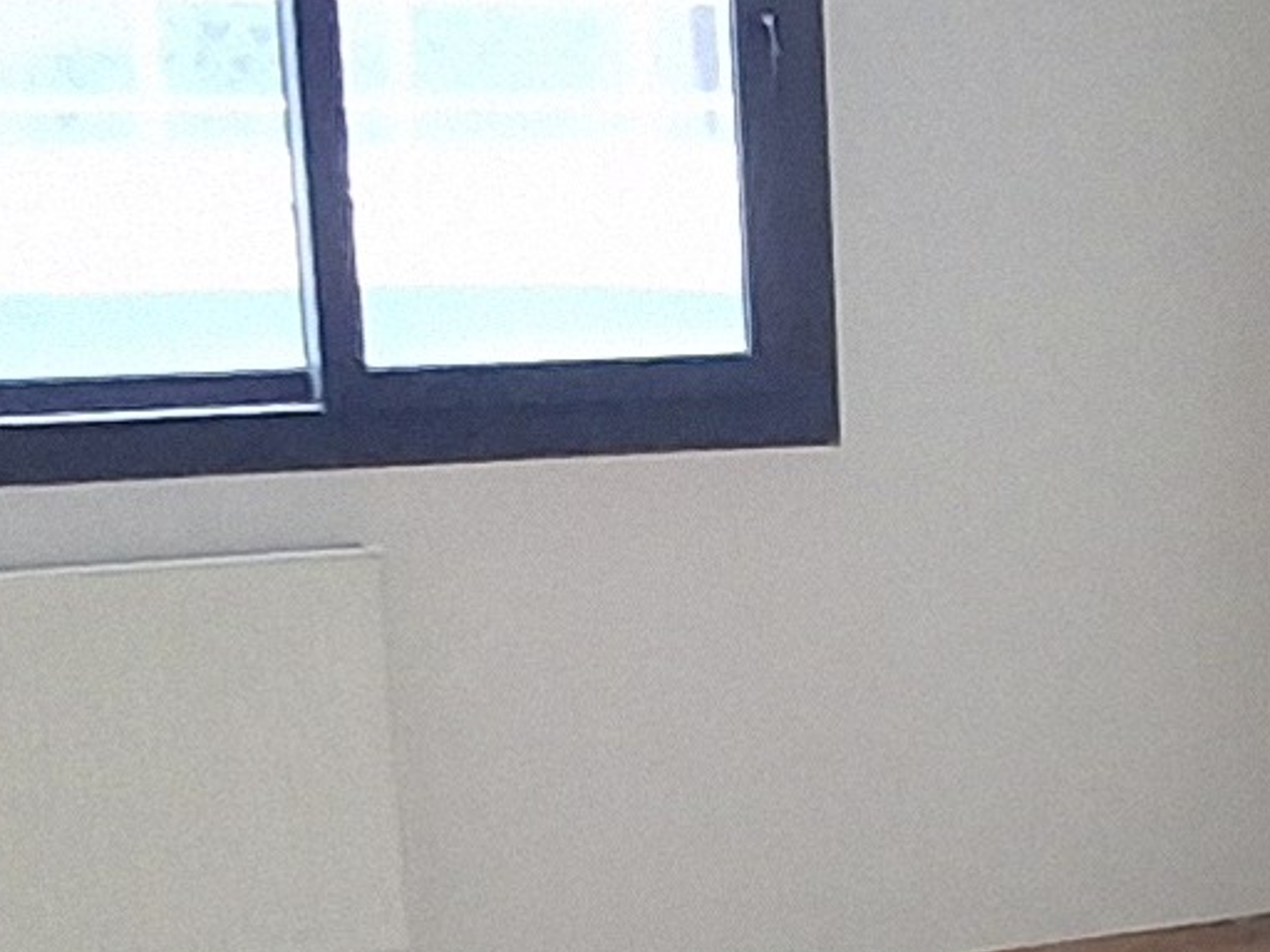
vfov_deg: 14.2
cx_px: 1518
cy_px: 1007
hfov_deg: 18.3
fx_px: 3742
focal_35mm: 102
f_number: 2.2
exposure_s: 1/50
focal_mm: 1.64
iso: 250
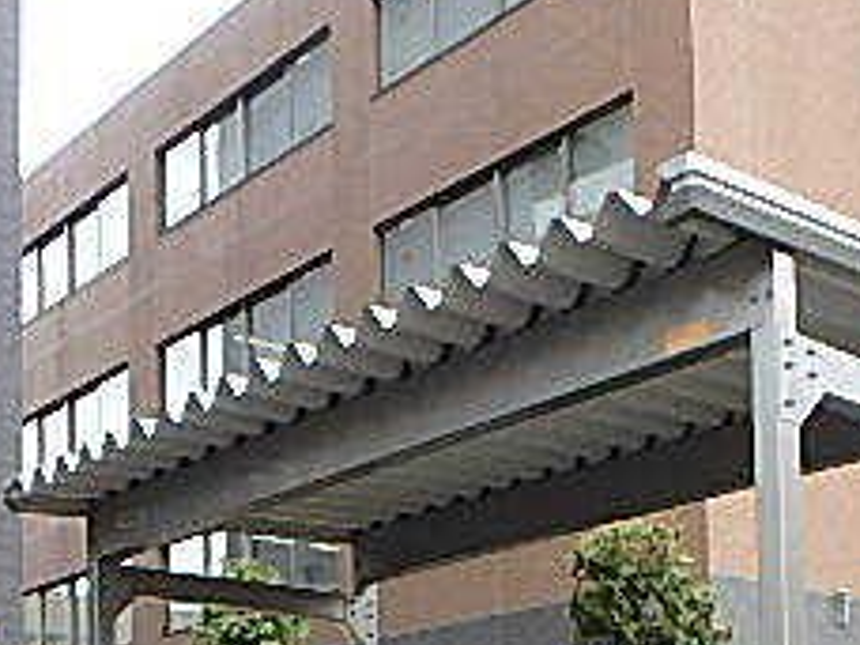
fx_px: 1466
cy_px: 852
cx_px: 551
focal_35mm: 59
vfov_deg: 22.1
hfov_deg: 32.5
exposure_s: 1/250
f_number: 3.5
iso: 125
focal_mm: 3.7
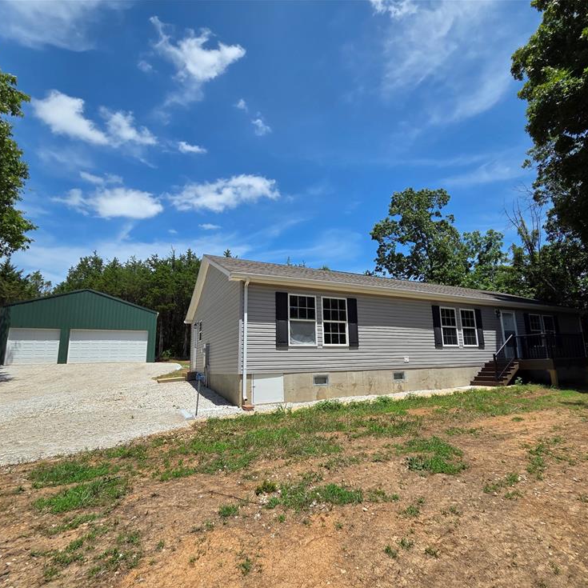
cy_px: 306
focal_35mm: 16
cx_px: 326
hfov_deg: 87.1
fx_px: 307
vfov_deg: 87.4
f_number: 2.2
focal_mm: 2.2
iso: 50
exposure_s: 1/2157
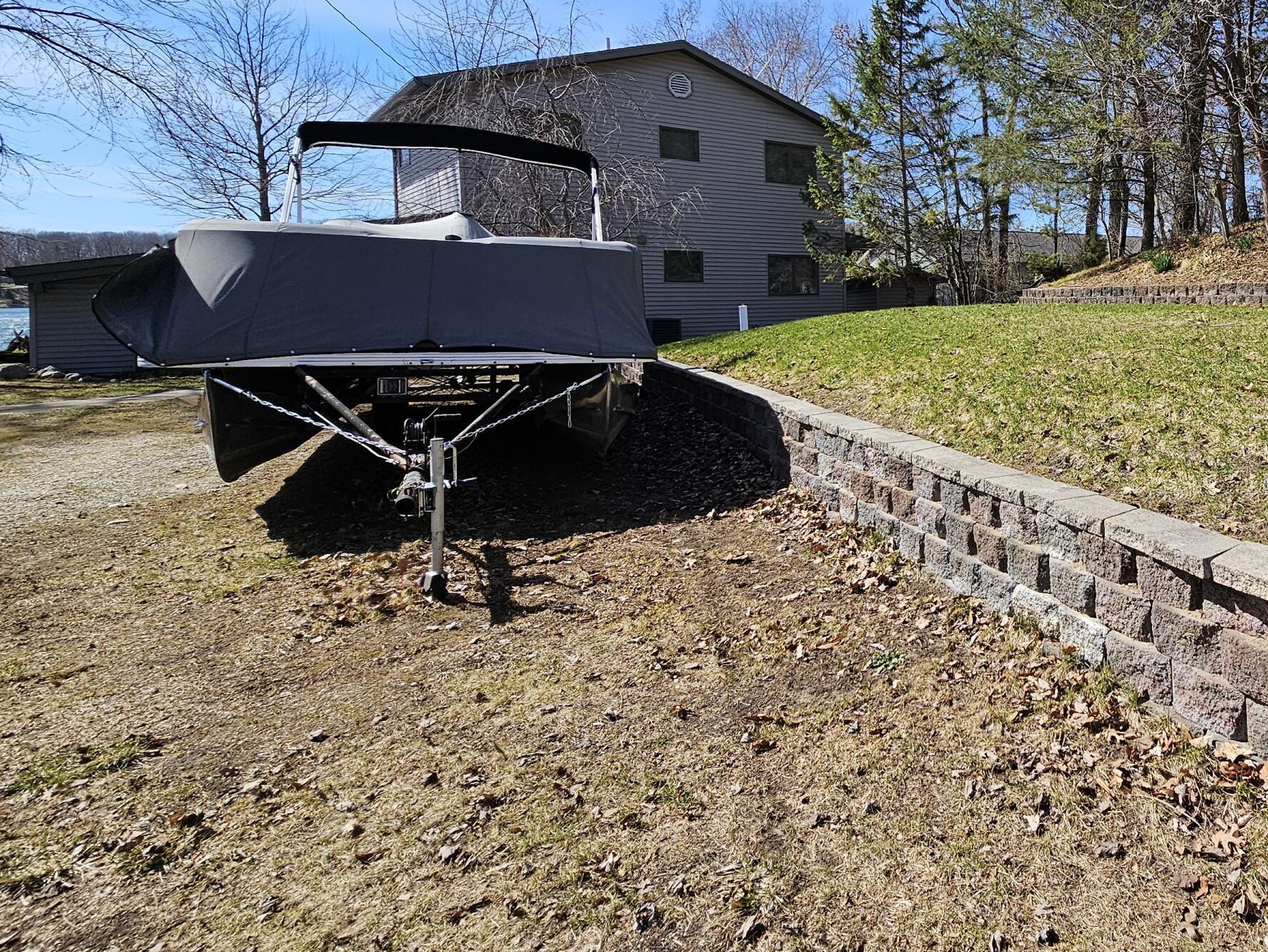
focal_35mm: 22
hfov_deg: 68.3
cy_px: 334
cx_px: 1032
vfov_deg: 60.0
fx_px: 806
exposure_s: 1/1686
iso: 50
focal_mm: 2.2
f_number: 2.2
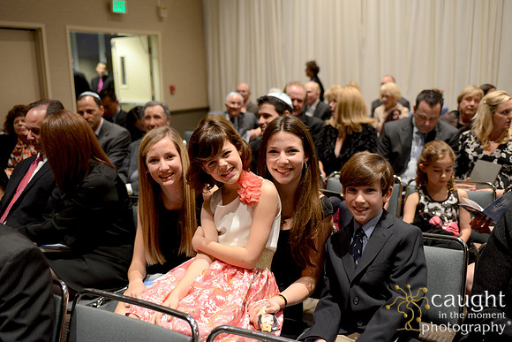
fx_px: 541
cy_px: 171
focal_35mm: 38
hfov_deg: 50.7
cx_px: 256
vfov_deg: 35.1
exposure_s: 1/60
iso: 2000
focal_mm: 38
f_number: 2.8
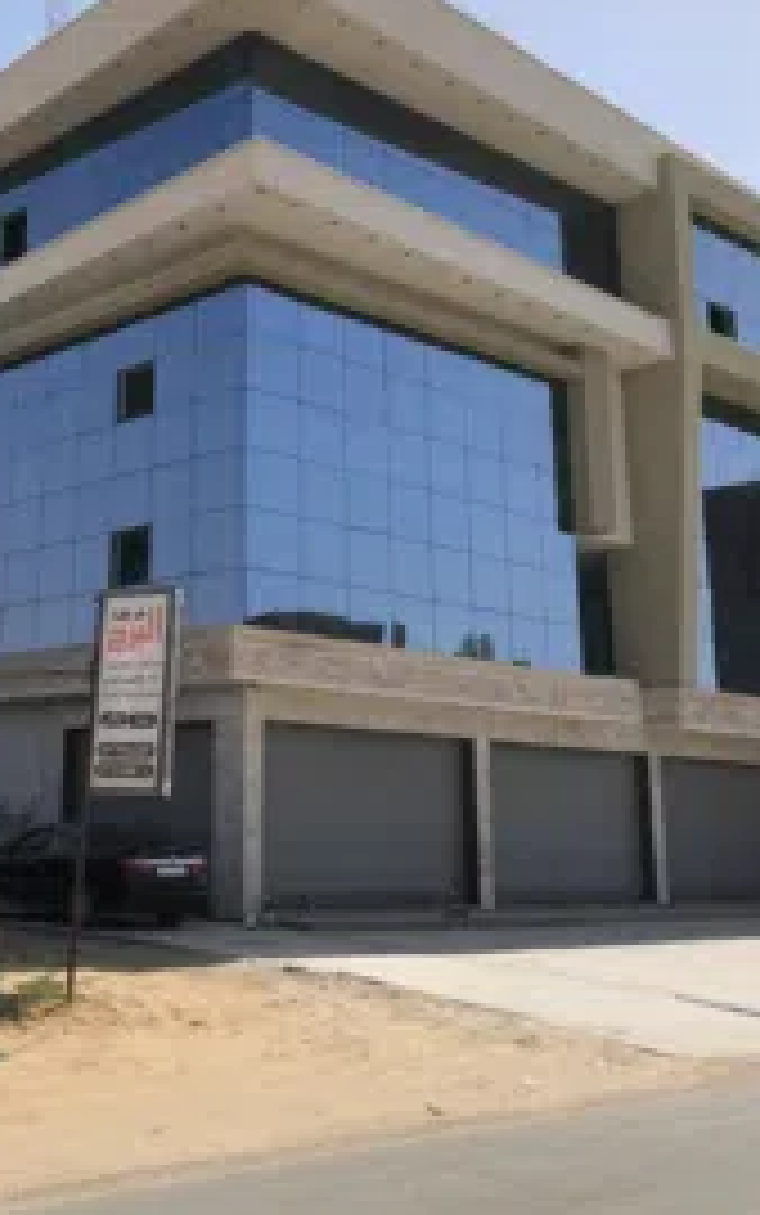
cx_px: 180
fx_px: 1457
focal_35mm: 44
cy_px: 392
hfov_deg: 28.8
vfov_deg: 44.5
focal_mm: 4
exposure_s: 1/2825
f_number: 1.8
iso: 20
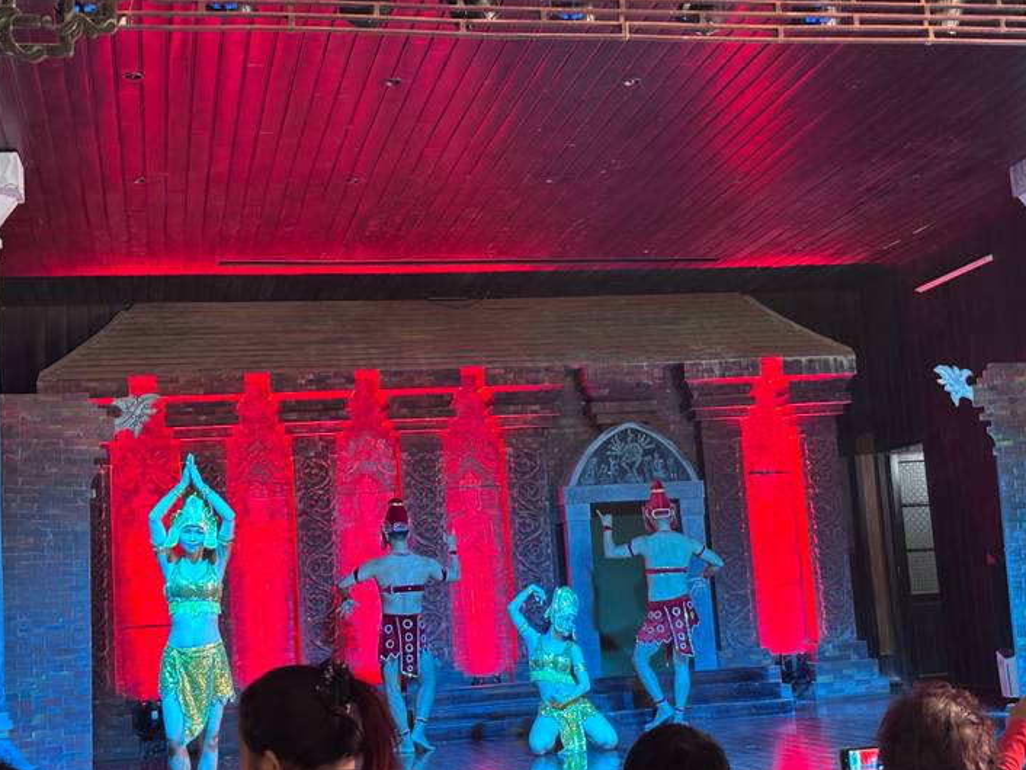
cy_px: 389
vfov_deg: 27.5
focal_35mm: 53
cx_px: 506
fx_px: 1571
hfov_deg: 36.2
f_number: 1.6
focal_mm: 5.96
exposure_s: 1/30
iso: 320
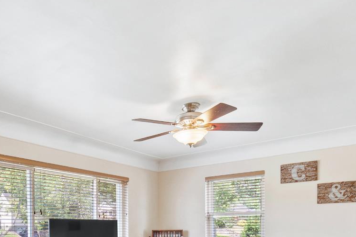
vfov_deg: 39.1
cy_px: 231
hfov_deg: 58.9
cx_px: 92
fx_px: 297
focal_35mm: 30
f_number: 9
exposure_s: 1/2
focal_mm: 10
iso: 250
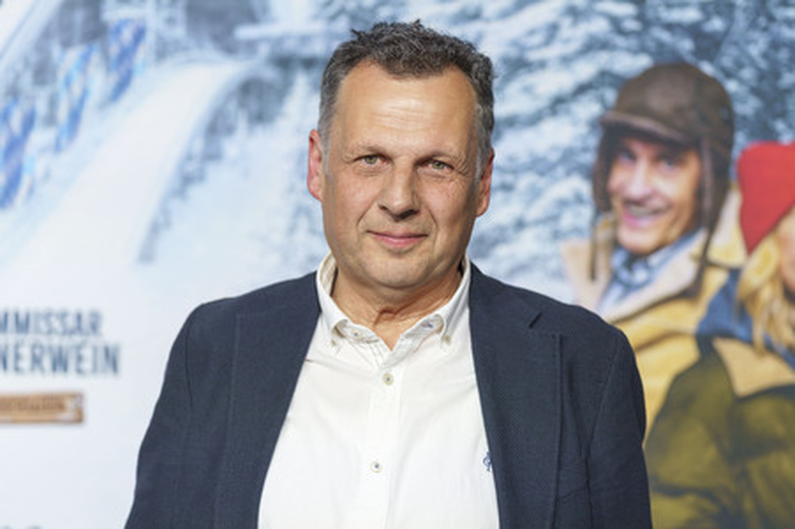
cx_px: 398
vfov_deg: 18.4
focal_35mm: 74
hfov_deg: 27.4
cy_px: 264
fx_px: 1633
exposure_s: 1/250
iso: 640
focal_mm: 74
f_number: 2.8
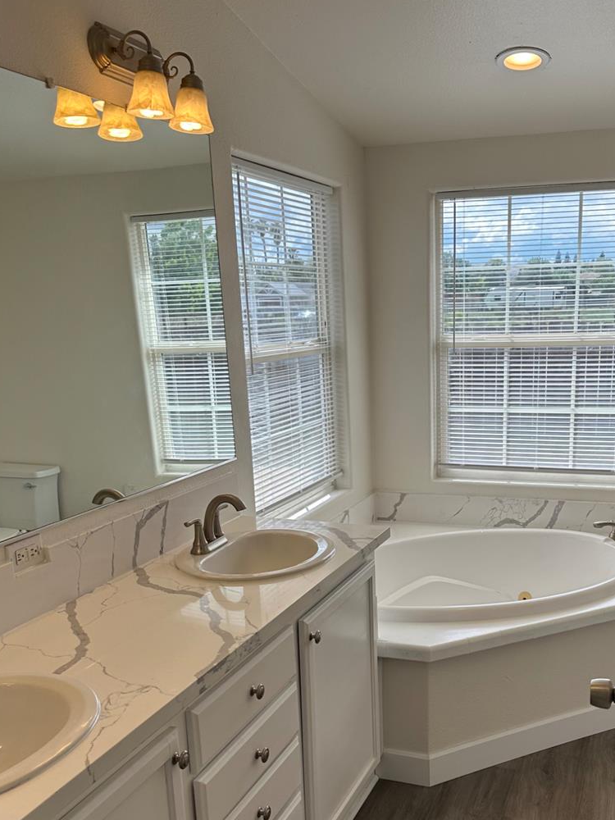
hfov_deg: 39.4
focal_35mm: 36
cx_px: 385
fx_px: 853
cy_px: 517
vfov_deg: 50.8
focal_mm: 6.86
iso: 80
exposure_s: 1/1495
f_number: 1.78
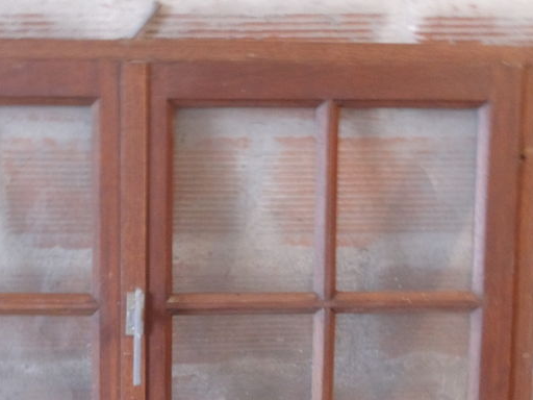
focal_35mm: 86
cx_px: 117
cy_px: 282
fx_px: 1324
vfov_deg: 17.1
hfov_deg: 22.5
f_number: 3.5
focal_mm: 6
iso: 400
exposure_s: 1/2.5
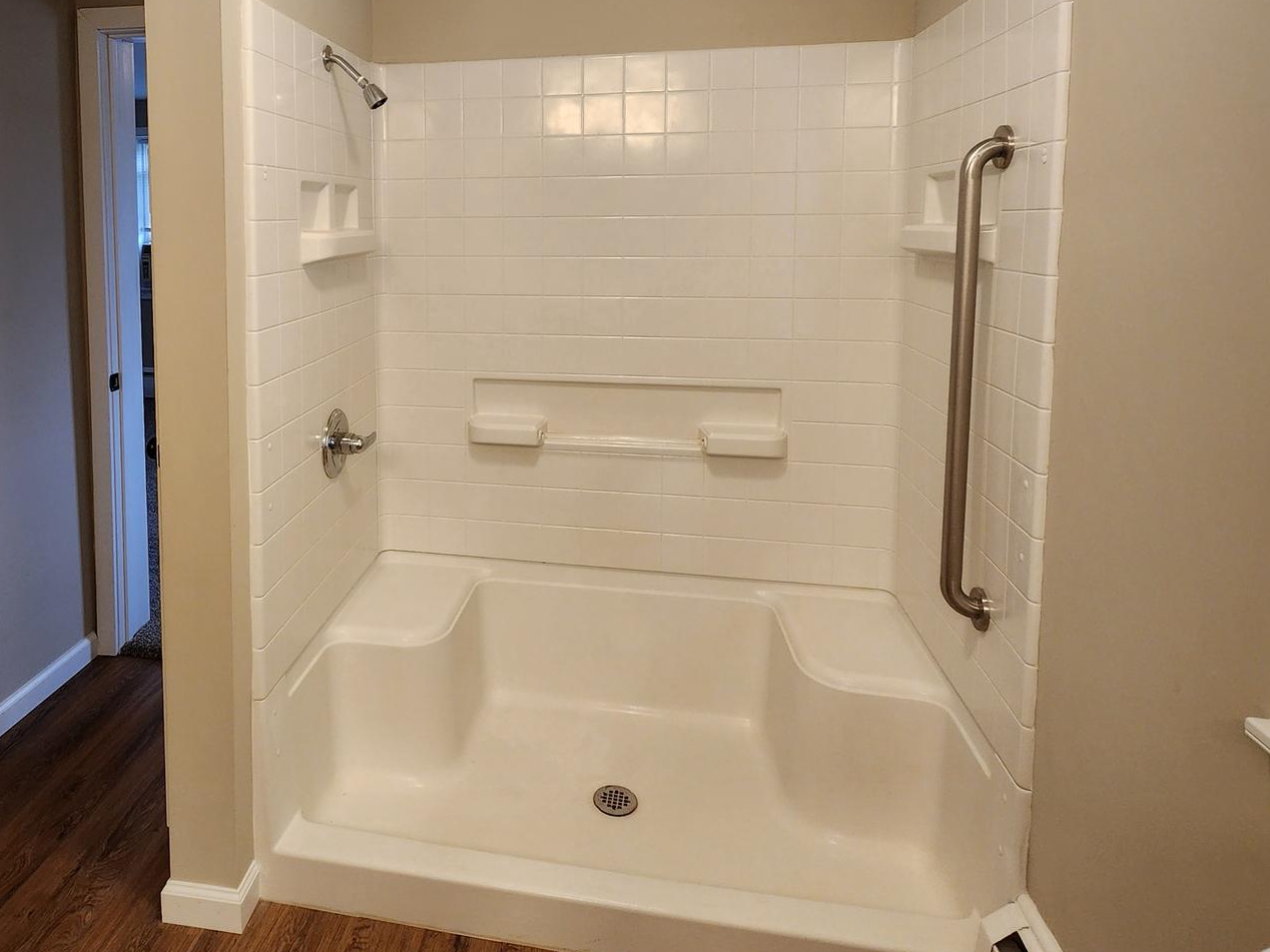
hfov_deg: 77.3
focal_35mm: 21
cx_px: 462
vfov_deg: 61.4
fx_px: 770
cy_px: 292
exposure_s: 1/60
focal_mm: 2.2
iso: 160
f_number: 2.2
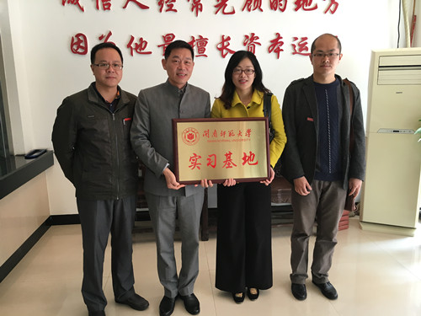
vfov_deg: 48.2
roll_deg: -0.3
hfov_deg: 61.7
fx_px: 353
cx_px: 210
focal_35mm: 29
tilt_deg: -10.8
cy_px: 158
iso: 40
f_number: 2.2
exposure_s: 1/33
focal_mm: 4.15
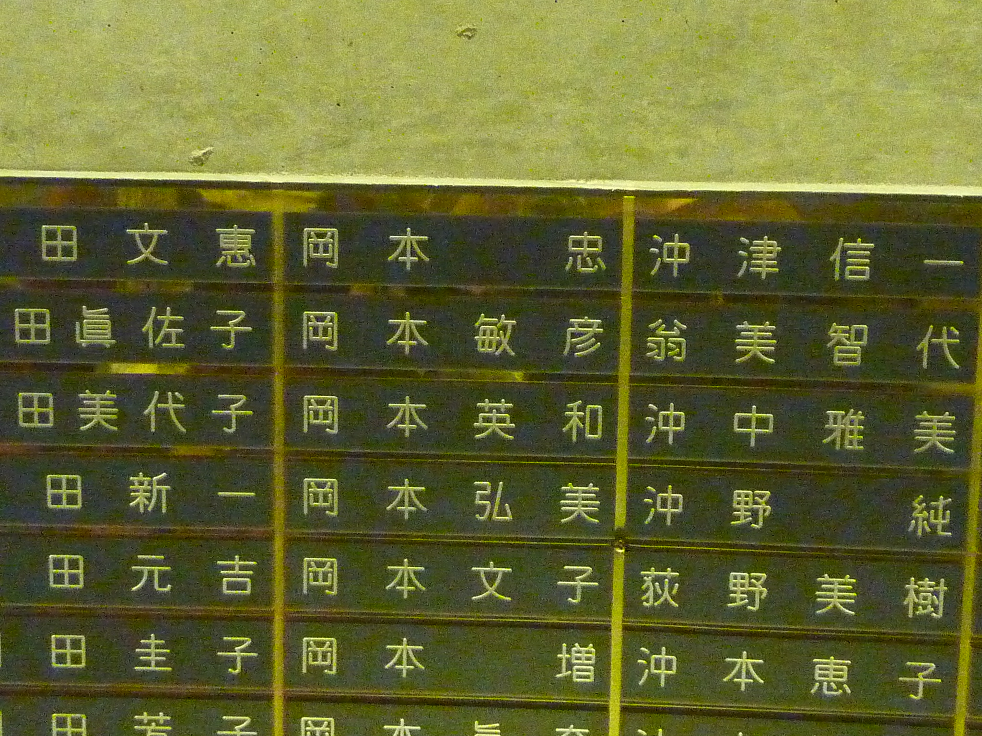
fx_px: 1362
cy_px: 368
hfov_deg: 39.7
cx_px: 491
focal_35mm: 48
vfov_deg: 30.3
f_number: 3.3
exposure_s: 1/8
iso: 1600
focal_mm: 4.4
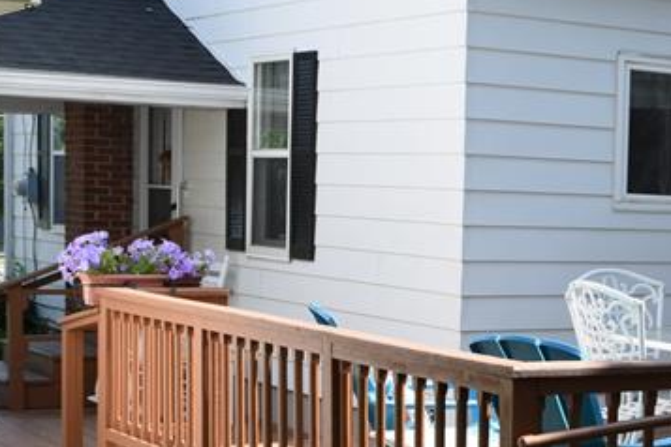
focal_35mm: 90
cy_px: 370
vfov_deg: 15.0
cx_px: 801
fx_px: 1685
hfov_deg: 21.0
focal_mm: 21
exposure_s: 1/250
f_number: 8
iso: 280
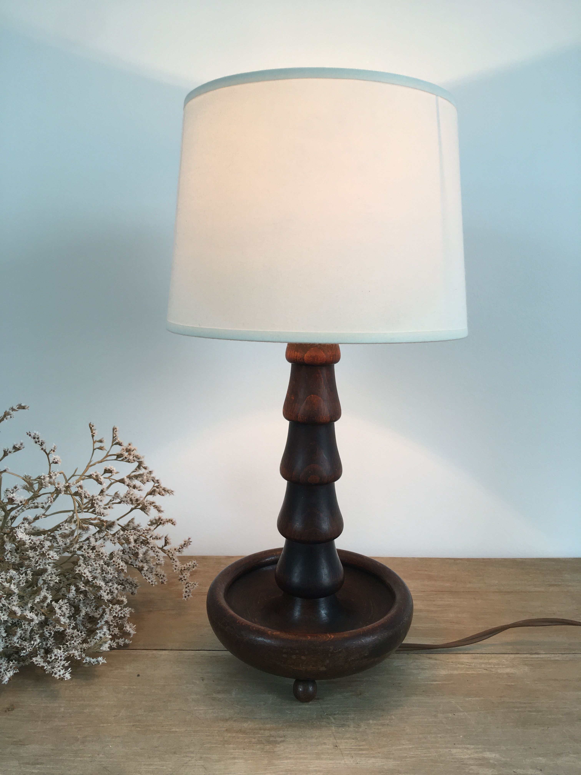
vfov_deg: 61.7
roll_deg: -0.7
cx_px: 290
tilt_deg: -10.4
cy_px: 388
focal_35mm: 29
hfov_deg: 48.2
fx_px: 649
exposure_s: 1/100
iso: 32
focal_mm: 4.15
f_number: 2.2
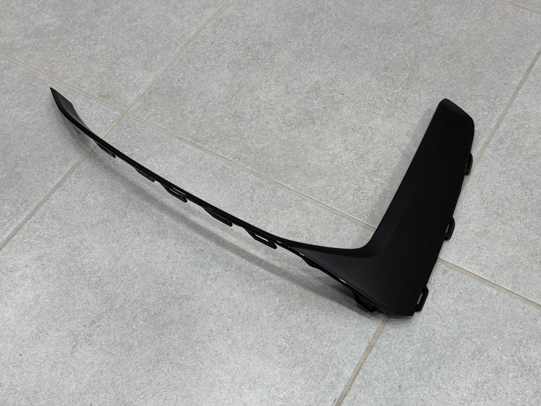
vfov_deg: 30.3
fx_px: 750
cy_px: 203
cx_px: 270
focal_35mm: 48
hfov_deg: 39.7
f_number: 1.78
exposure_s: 1/168
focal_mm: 6.76
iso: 50
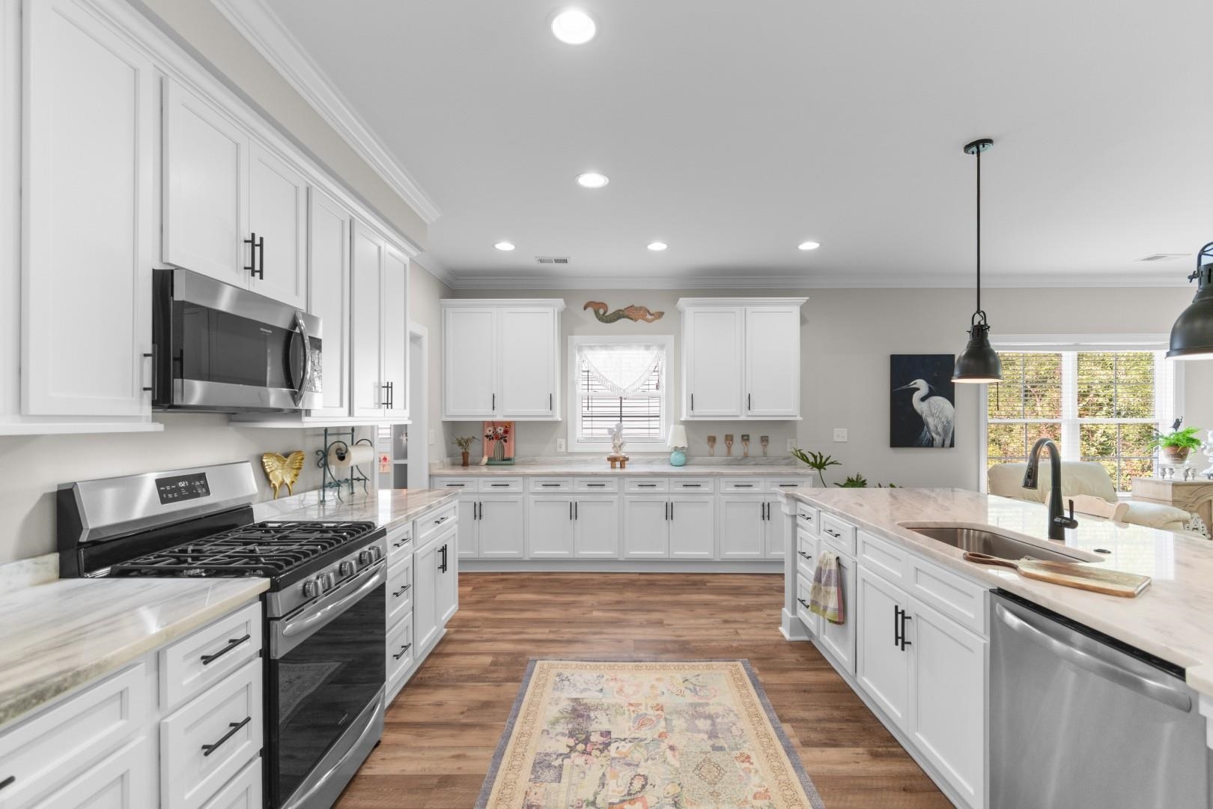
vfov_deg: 77.3
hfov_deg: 100.4
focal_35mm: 15
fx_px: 505
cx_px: 606
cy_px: 404
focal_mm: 10
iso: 100
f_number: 4.5
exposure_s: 1/10
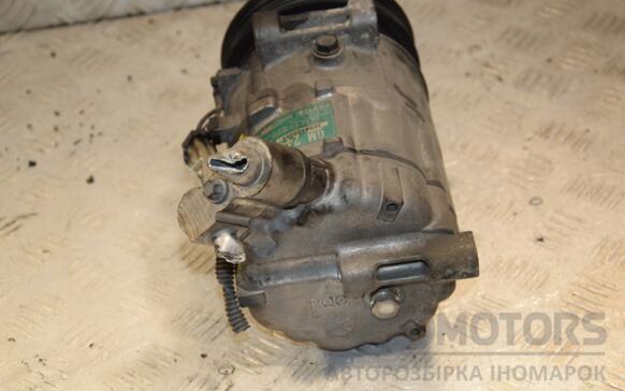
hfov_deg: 25.2
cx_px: 305
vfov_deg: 15.9
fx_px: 1397
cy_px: 186
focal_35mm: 82
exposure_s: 1/200
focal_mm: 52
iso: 800
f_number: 6.3
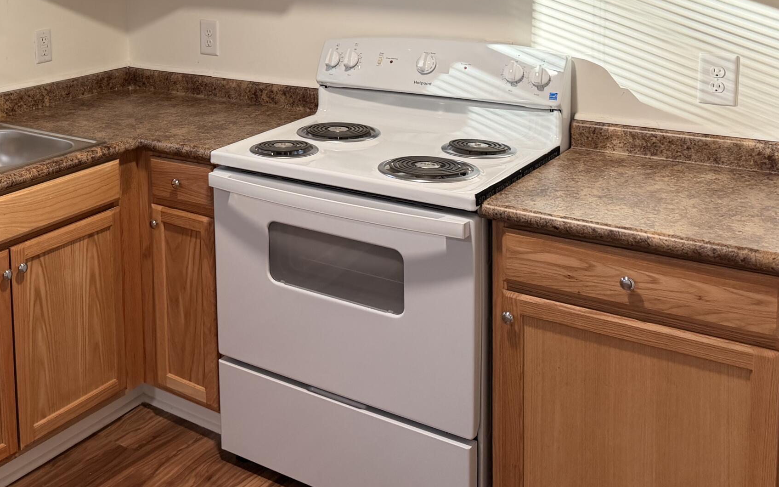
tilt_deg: -7.2
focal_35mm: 45
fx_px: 955
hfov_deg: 42.6
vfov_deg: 27.5
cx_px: 168
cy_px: 40
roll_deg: +1.3
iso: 200
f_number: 1.78
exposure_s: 1/120
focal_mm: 6.76
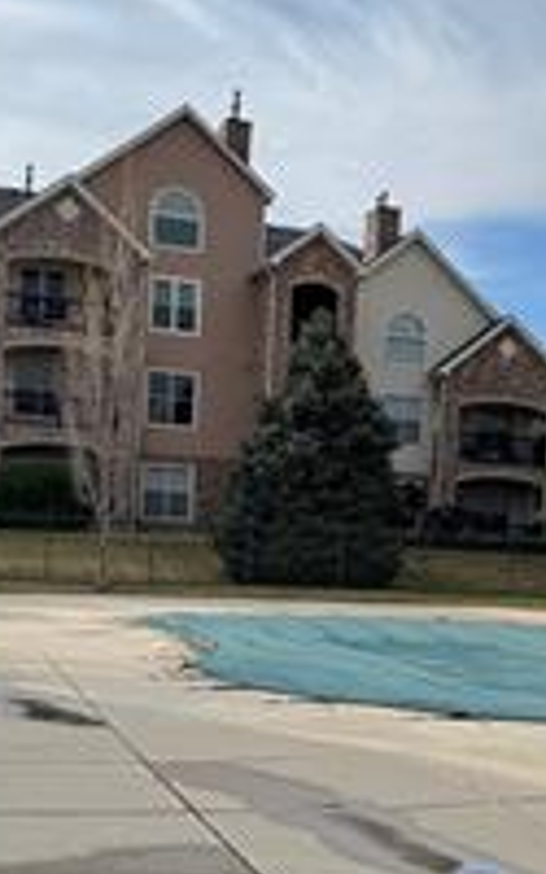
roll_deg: -2.1
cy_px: 581
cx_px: 515
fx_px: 1452
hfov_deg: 20.7
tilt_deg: -2.0
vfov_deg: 33.2
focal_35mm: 61
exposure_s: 1/5814
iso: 80
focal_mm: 6.76
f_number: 1.78
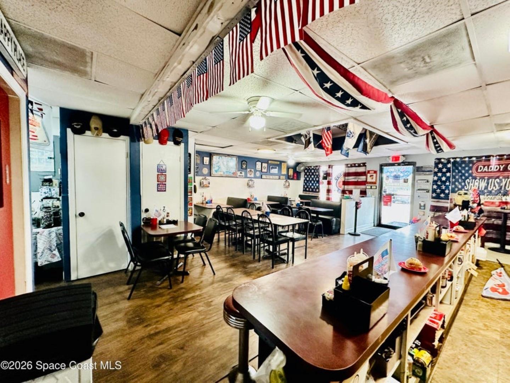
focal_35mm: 14
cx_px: 255
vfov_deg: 85.7
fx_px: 206
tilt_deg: -2.1
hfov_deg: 102.0
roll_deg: -1.6
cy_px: 192
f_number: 2.2
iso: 400
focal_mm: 2.22
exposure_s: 1/60
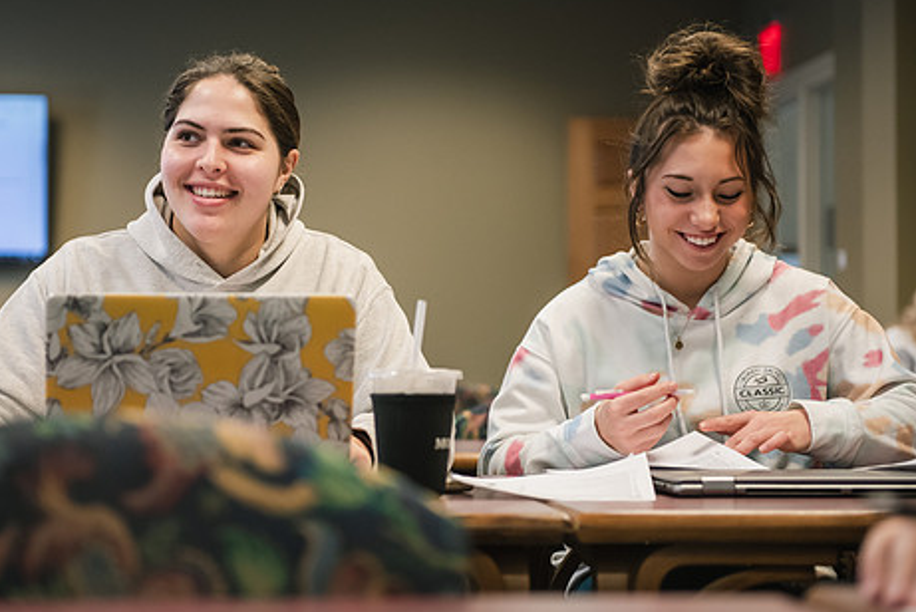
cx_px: 364
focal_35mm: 88
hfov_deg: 23.1
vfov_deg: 15.6
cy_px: 275
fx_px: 2240
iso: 1250
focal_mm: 70
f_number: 2.8
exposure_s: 1/200
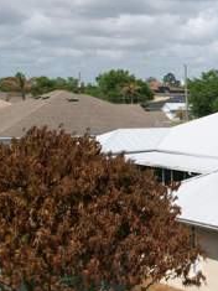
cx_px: 467
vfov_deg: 27.0
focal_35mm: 72
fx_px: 605
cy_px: 169
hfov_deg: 15.3
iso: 100
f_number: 2.8
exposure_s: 1/180
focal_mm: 8.38
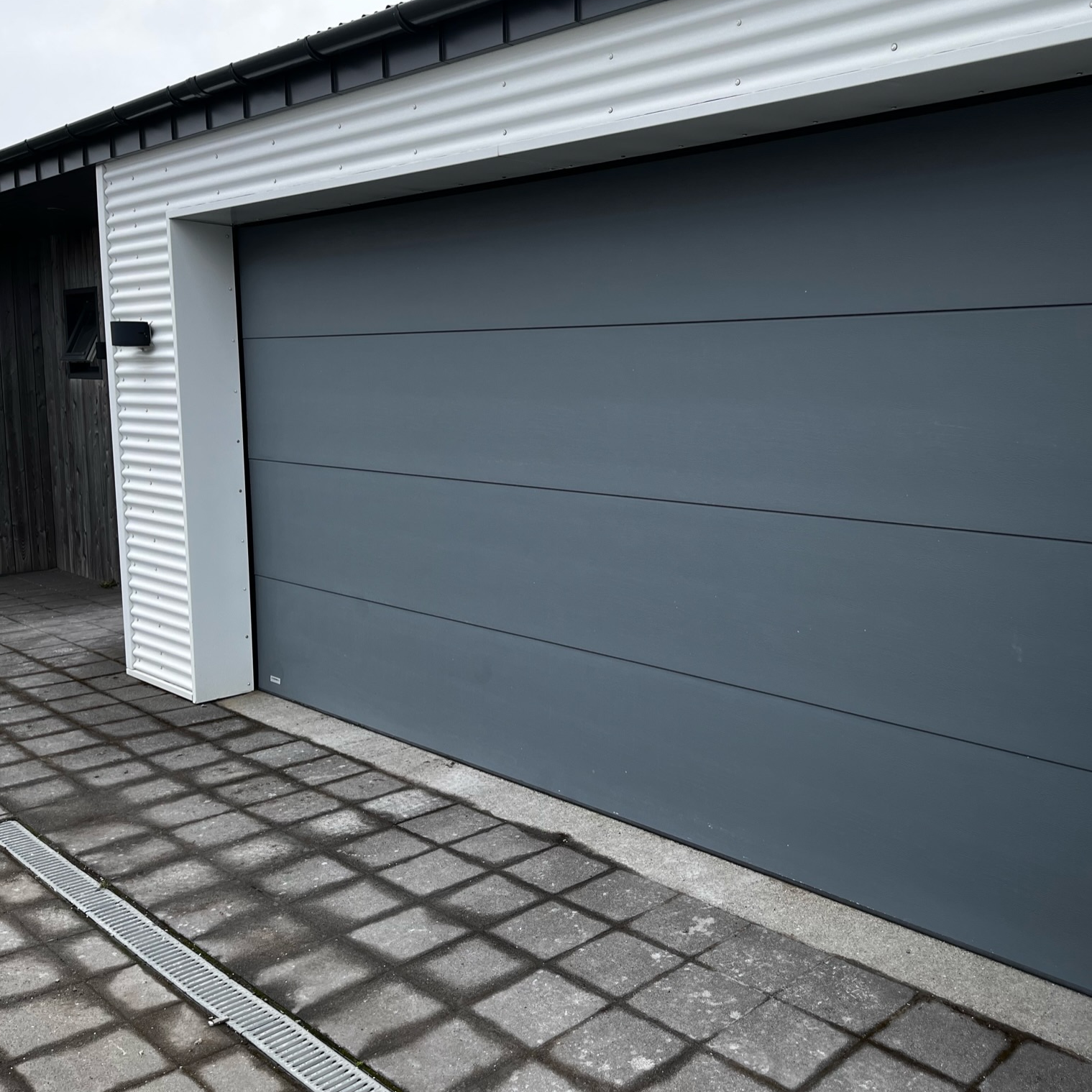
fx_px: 1106
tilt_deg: -7.9
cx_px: 714
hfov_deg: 51.7
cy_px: 541
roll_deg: -1.0
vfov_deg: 52.5
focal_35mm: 31
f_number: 1.6
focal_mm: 5.1
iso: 50
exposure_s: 1/772
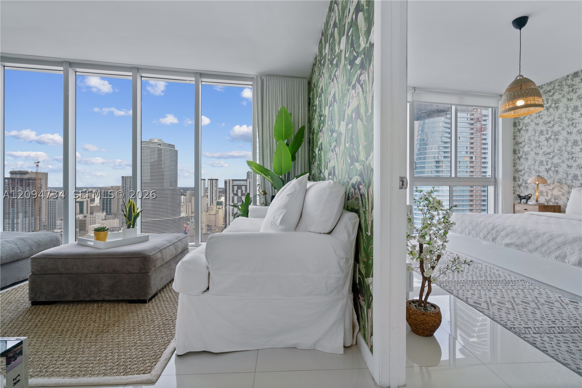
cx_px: 291
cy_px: 194
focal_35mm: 16
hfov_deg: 96.7
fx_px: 259
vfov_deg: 73.8
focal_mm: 16
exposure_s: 1/50
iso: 400
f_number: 8
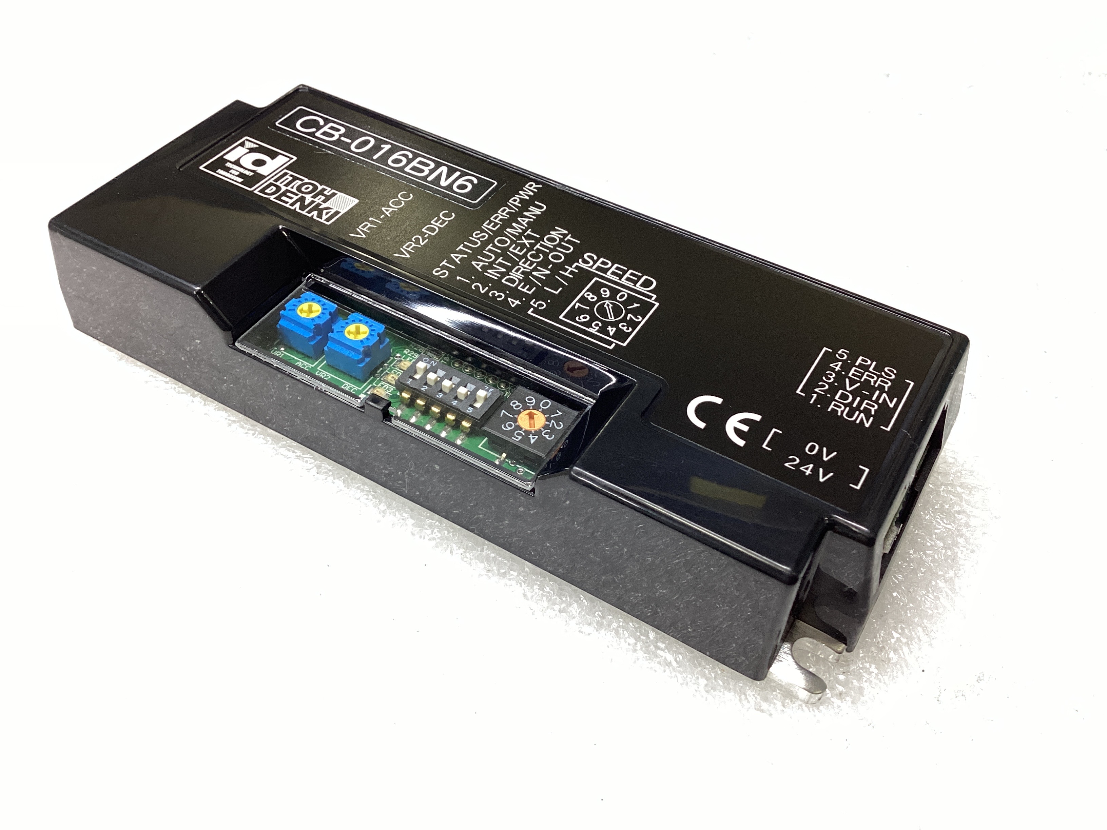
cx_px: 554
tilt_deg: -47.9
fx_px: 991
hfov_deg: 58.4
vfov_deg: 45.4
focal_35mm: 31
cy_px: 415
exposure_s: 1/50
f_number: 2.4
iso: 160
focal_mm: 3.3
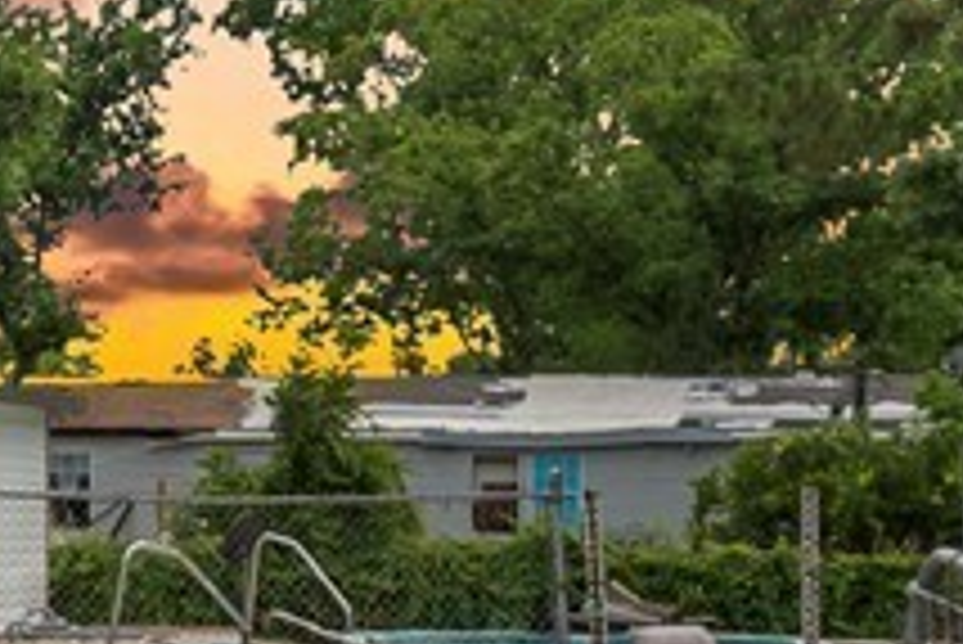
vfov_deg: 9.0
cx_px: -875
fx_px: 4069
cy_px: 408
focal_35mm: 152
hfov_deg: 12.2
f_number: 7.1
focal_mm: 20
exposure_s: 1/200
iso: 100
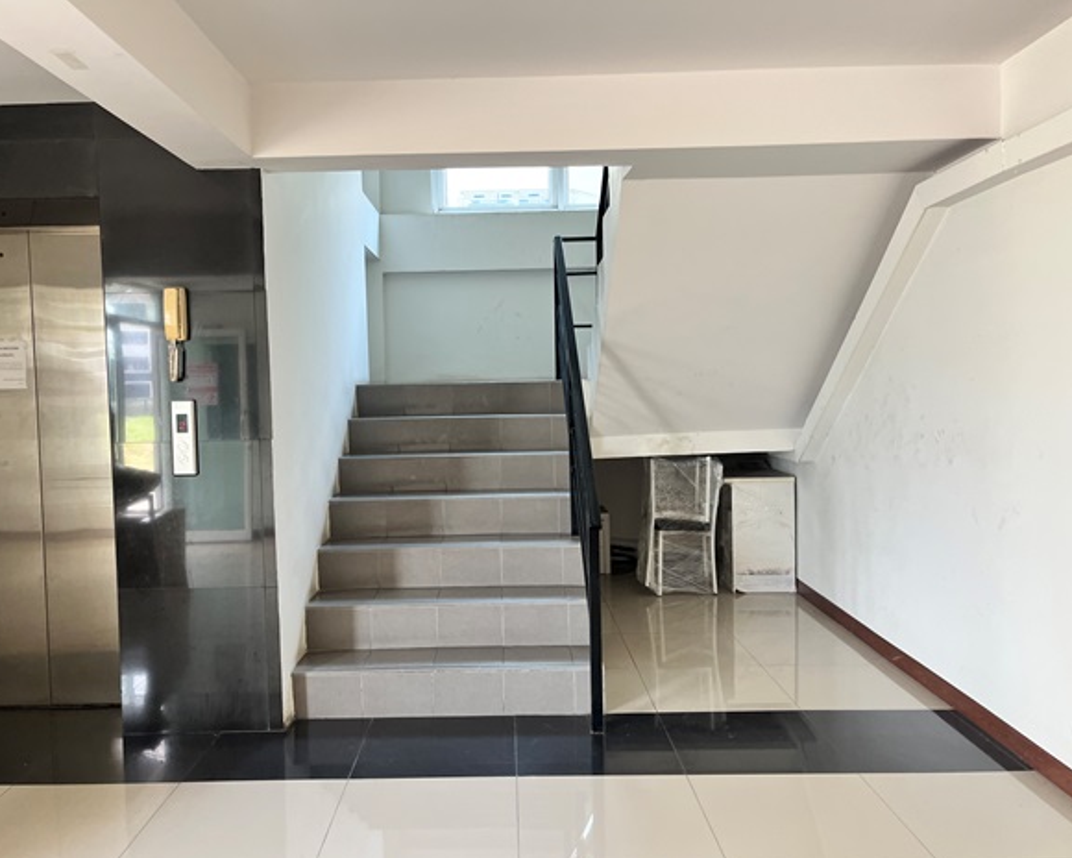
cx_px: 490
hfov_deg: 62.1
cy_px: 440
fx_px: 888
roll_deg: +1.8
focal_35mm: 28
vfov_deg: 51.5
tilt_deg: -2.5
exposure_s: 1/113
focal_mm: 5.1
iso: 125
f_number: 1.6
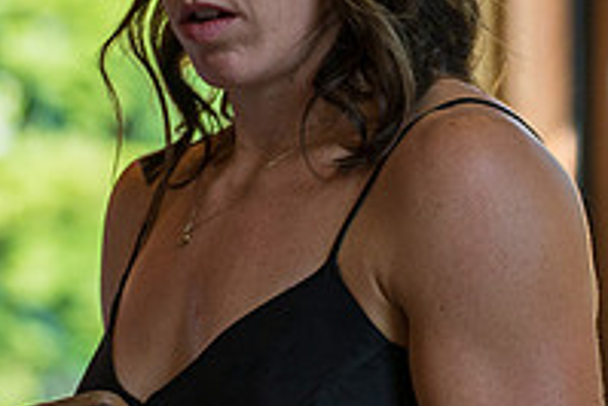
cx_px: 250
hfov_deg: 4.4
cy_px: 47
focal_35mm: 464
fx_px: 7842
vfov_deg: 3.0
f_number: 2.8
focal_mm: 102
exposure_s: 1/500
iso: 400
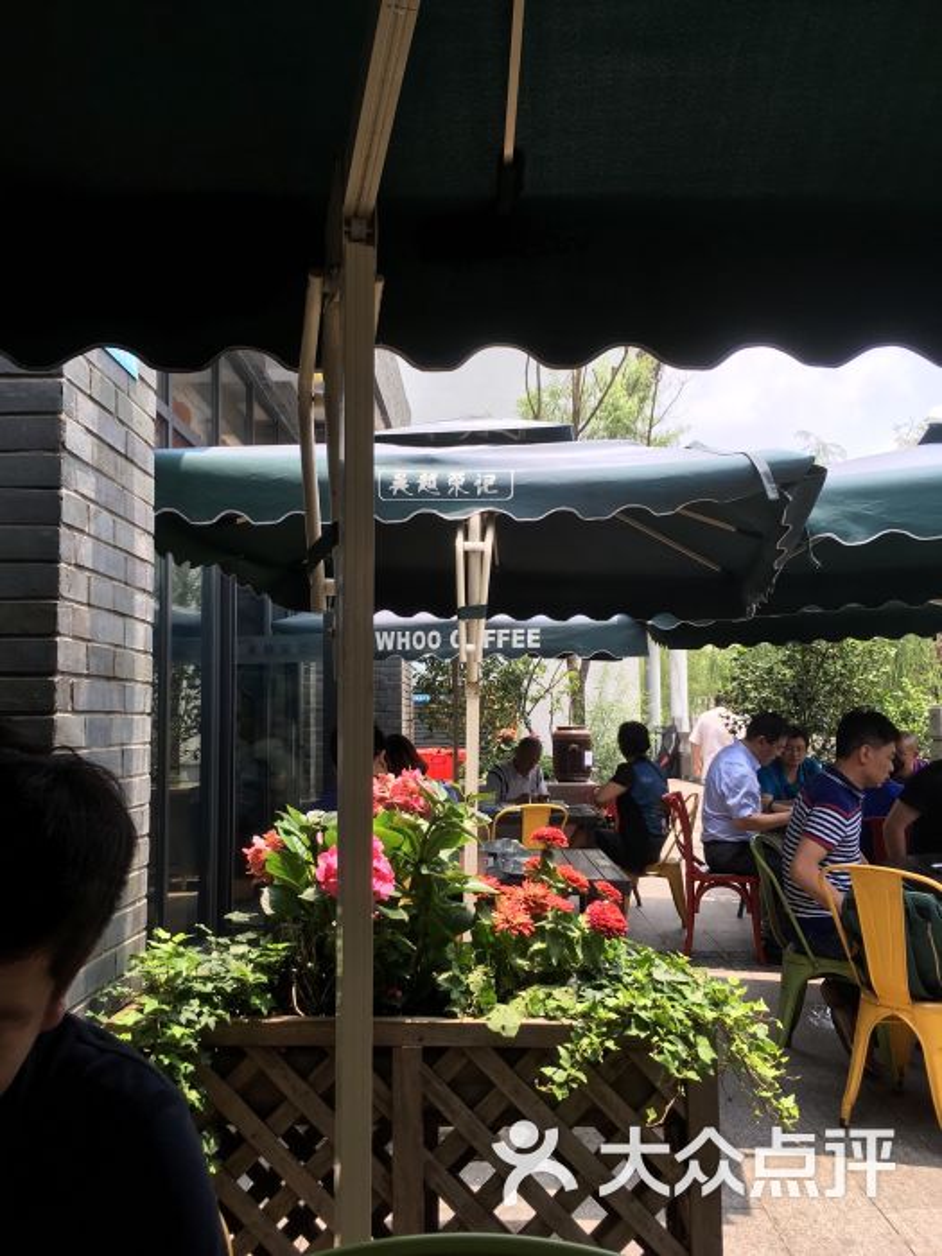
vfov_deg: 61.7
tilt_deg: +5.2
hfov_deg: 48.2
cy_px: 628
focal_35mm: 29
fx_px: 1052
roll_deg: +0.2
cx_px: 471
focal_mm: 4.15
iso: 25
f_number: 2.2
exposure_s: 1/420
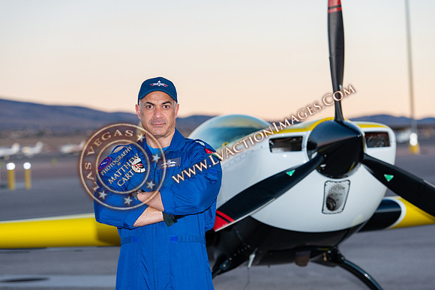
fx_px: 1474
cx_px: 218
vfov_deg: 11.2
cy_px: 145
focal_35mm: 122
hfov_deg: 16.8
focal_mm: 122
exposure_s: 1/160
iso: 400
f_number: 4.5
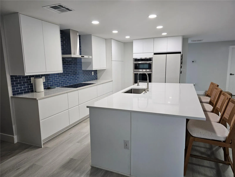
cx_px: 118
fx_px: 156
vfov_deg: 58.9
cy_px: 88
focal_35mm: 23
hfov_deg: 73.9
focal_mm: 6.3
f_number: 1.7
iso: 160
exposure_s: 1/120
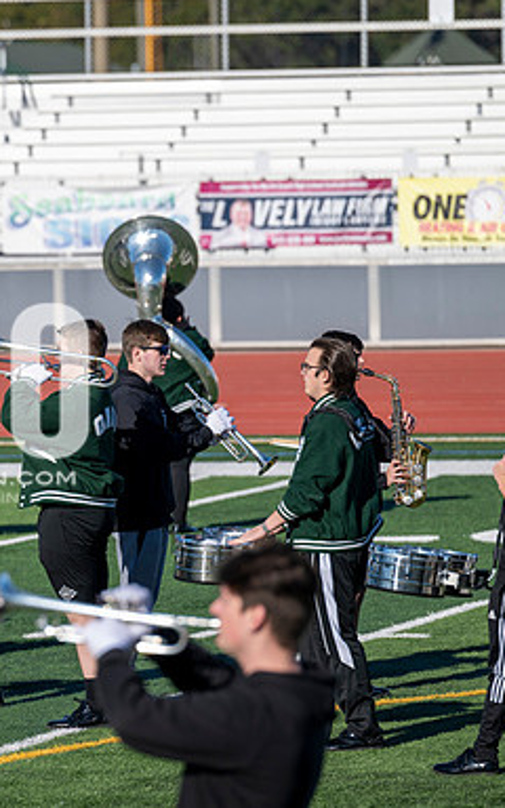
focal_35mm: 308
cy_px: 403
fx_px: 6782
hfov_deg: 4.3
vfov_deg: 6.8
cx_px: -69
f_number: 4
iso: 160
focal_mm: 200
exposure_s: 1/2000
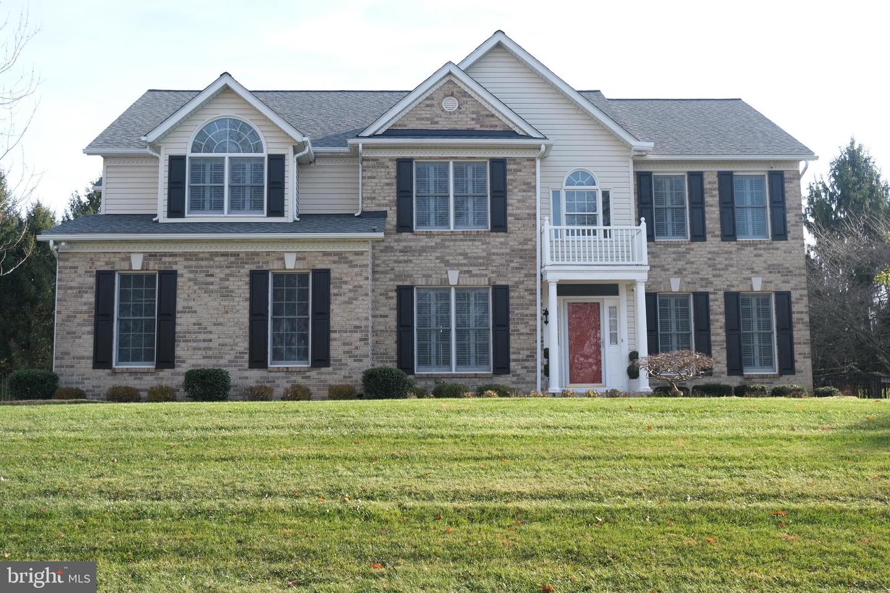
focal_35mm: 43
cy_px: 296
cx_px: 445
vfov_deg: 31.2
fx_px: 1063
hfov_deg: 45.4
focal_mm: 28.8
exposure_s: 1/170
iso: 160
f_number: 5.6
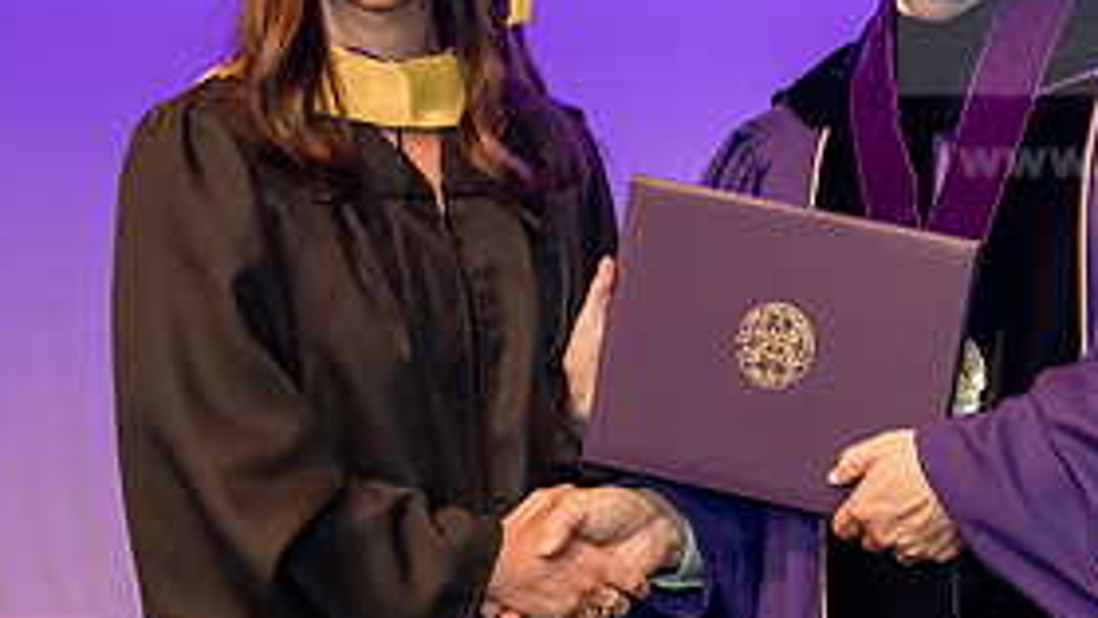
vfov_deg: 7.0
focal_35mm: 174
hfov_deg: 12.3
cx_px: 779
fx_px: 5066
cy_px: 242
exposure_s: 1/200
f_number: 4
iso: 3200
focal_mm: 80
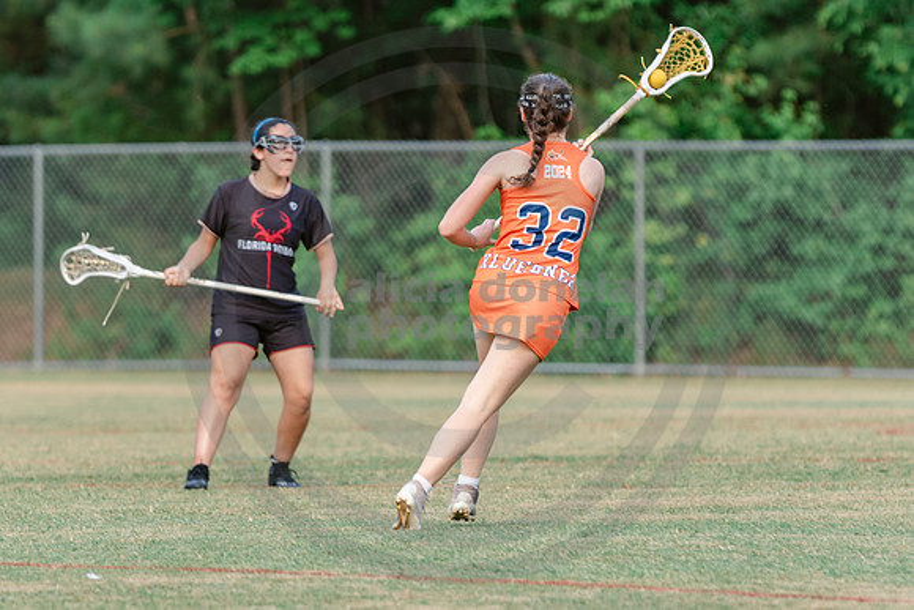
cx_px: 462
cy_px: 451
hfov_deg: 4.4
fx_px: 11845
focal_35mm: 466
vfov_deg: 2.9
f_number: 2.8
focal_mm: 200
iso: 250
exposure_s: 1/400
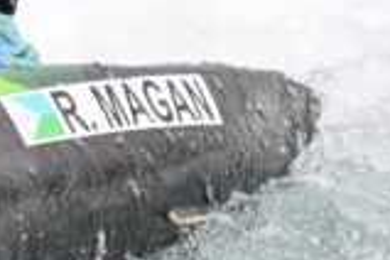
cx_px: -235
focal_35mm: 691
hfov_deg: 3.0
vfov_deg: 2.0
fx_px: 7487
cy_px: -44
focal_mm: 105
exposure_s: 1/1600
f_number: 6.3
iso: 400
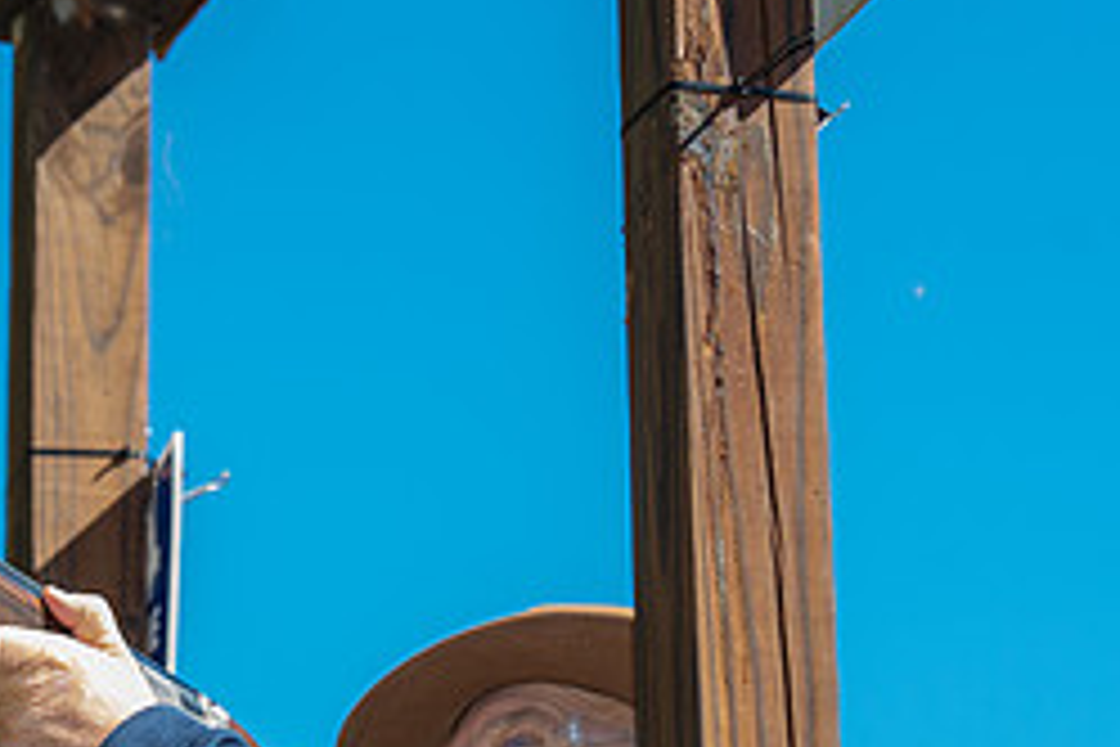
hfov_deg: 8.0
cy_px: 796
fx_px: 7964
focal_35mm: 256
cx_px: 279
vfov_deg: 5.4
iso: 125
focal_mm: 110
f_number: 4.5
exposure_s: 1/200
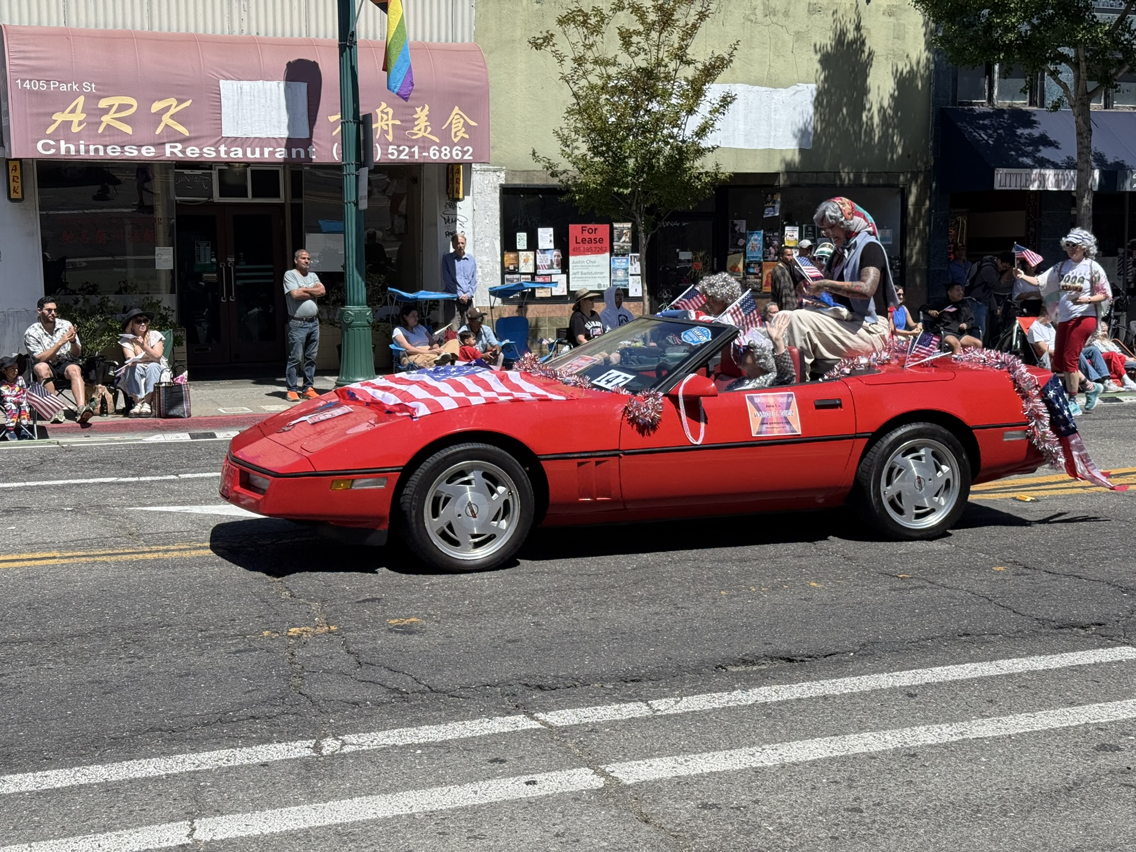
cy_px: 426
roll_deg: +0.1
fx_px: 1575
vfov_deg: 30.3
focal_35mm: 48
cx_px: 568
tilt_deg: -5.2
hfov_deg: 39.7
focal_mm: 6.76
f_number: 1.78
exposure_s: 1/3891
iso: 64
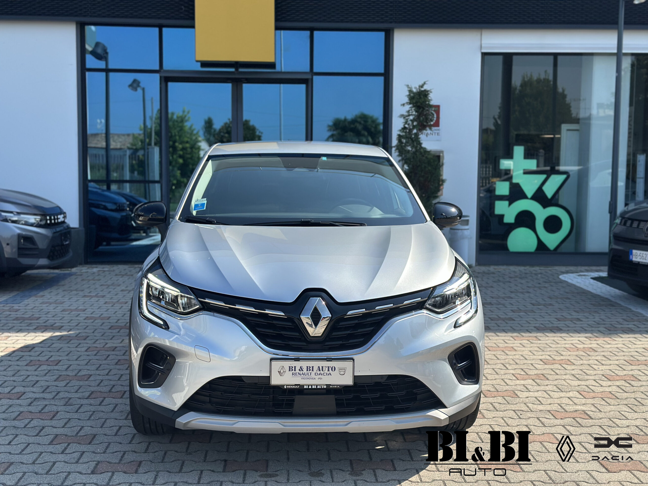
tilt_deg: -4.3
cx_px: 324
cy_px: 243
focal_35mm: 48
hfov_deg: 39.7
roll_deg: -0.7
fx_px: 899
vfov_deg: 30.3
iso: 100
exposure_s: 1/3472
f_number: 1.78
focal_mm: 6.86
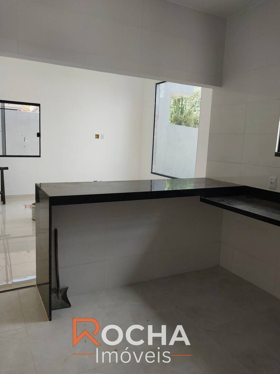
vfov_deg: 60.0
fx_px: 324
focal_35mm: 30
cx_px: 140
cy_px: 187
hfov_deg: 46.8
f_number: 1.8
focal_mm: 4.6
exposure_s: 1/120
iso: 80
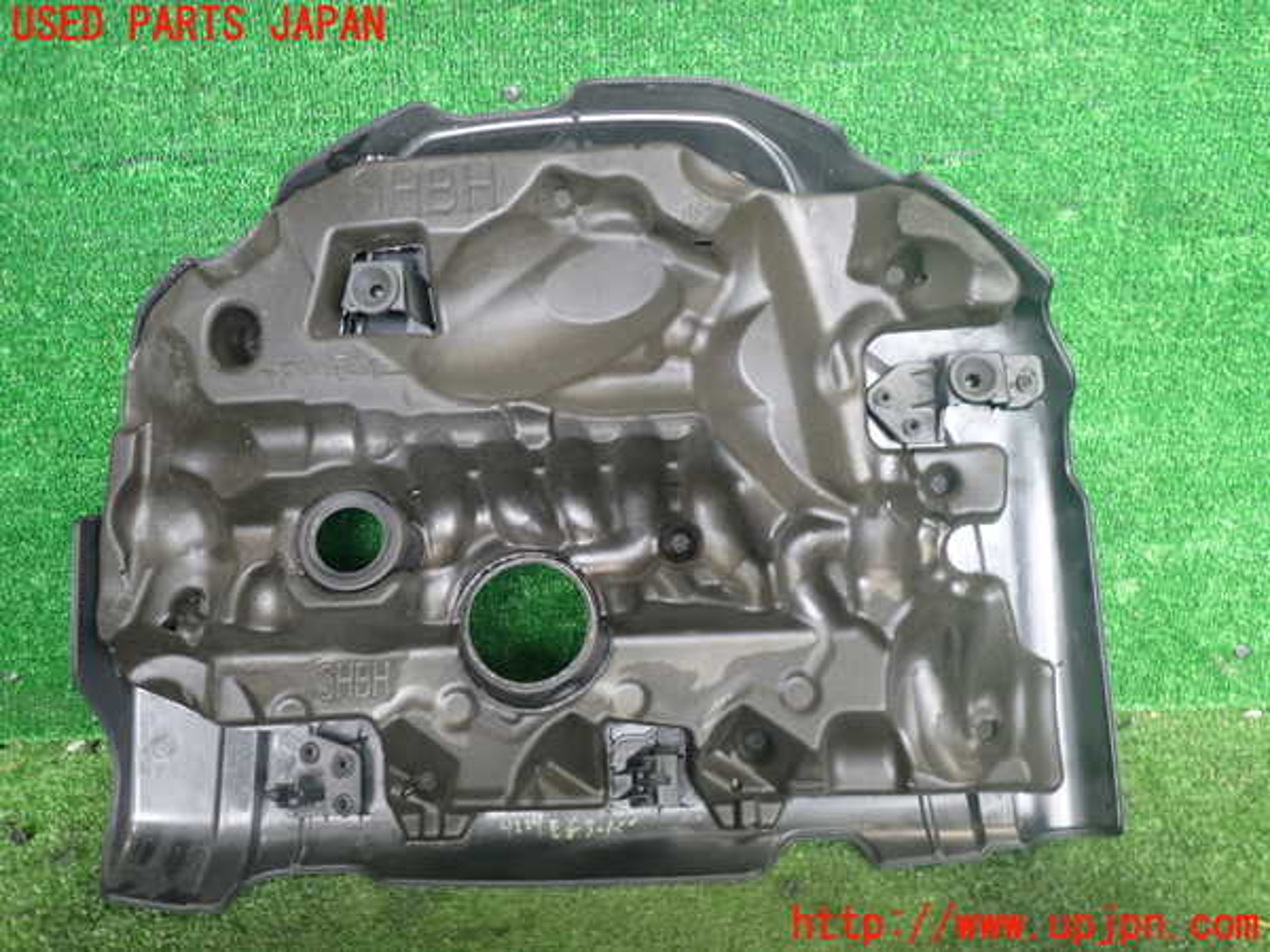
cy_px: 476
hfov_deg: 60.0
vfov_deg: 46.8
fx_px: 1101
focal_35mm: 30
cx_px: 635
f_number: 2.3
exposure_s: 1/30
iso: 200
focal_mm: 5.4
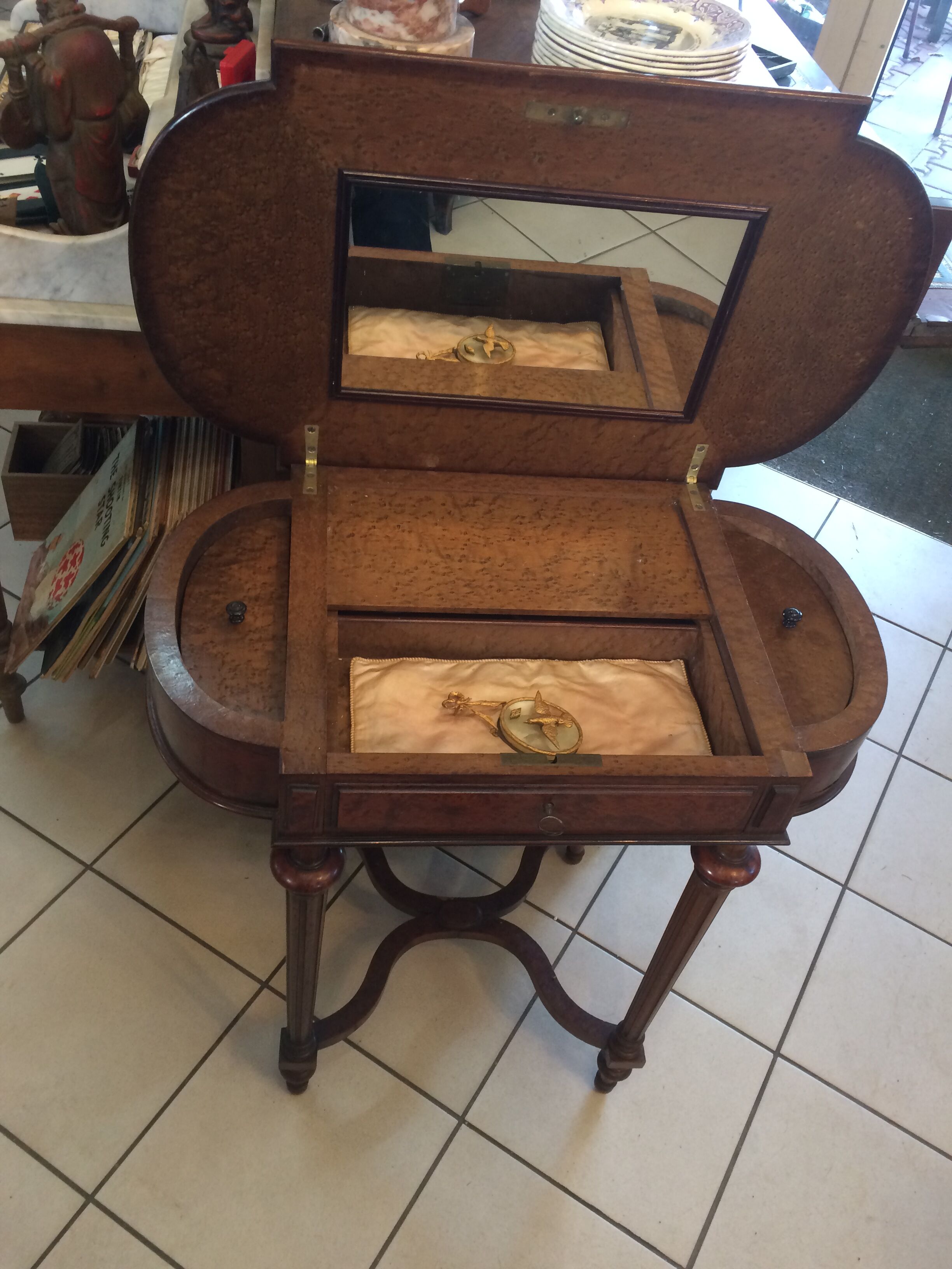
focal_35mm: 29
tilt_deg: -46.9
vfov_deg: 61.7
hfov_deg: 48.2
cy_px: 634
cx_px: 476
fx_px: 1063
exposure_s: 1/33
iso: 125
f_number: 2.2
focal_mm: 4.15
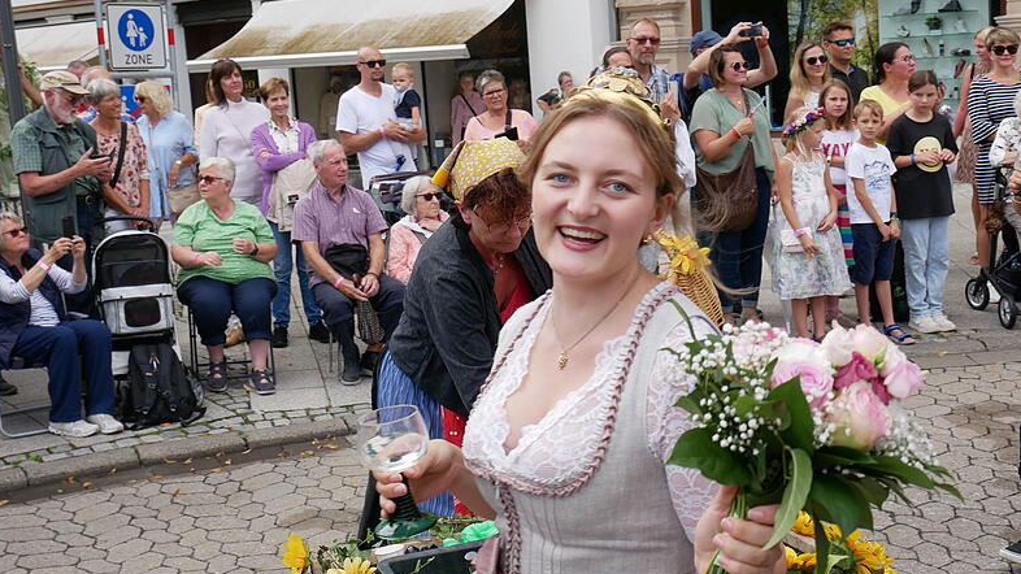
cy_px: 275
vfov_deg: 23.5
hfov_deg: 40.6
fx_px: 1381
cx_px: 512
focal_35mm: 51
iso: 200
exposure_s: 1/320
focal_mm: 23
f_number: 6.3
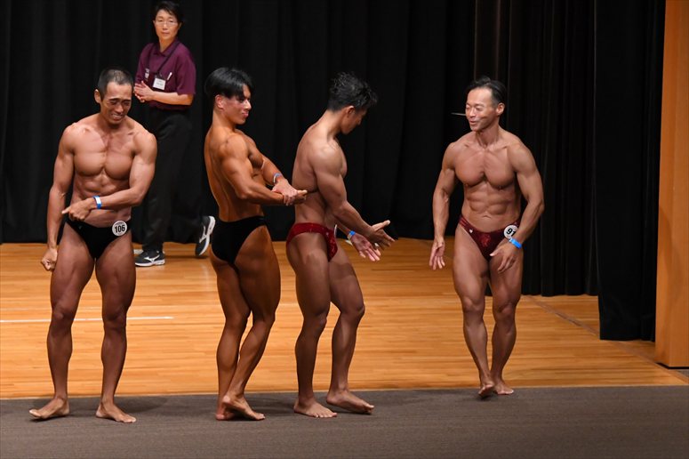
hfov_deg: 10.2
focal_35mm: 202
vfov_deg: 6.8
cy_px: 230
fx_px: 3864
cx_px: 344
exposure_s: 1/400
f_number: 5.6
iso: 5000
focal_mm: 135
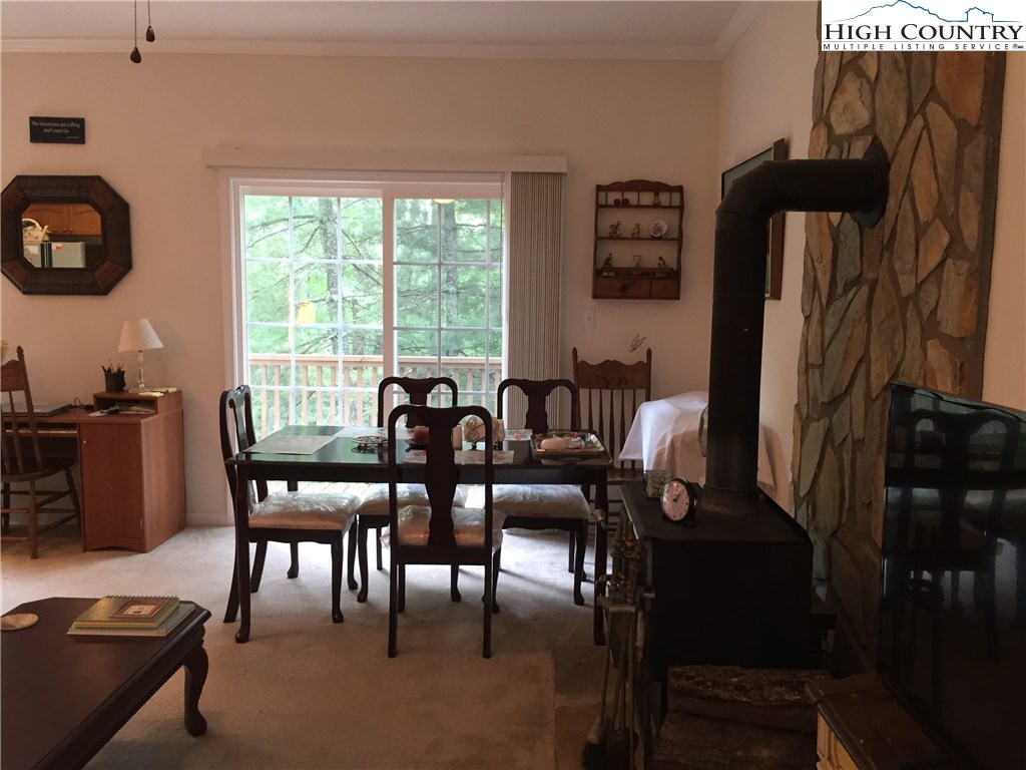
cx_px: 513
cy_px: 385
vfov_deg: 48.2
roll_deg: -1.6
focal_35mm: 29
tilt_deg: -5.5
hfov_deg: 61.7
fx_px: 860
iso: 100
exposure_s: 1/30
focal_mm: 4.15
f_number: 2.2
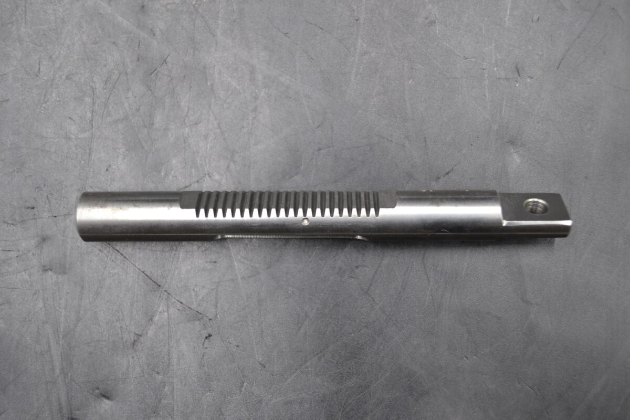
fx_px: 682
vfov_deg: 34.2
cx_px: 315
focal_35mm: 39
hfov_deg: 49.6
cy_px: 210
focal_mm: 26
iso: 400
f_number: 4.2
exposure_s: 1/50
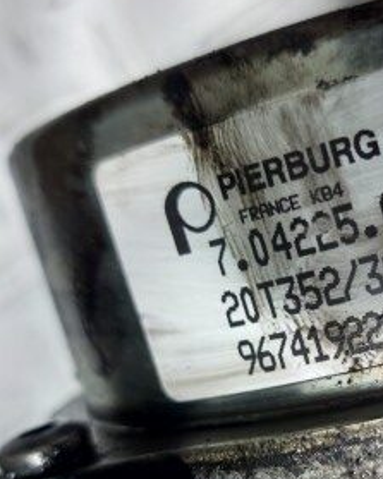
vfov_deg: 33.2
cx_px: 328
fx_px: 794
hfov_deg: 26.4
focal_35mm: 56
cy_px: 333
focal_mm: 5.23
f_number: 1.8
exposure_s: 1/50
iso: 50
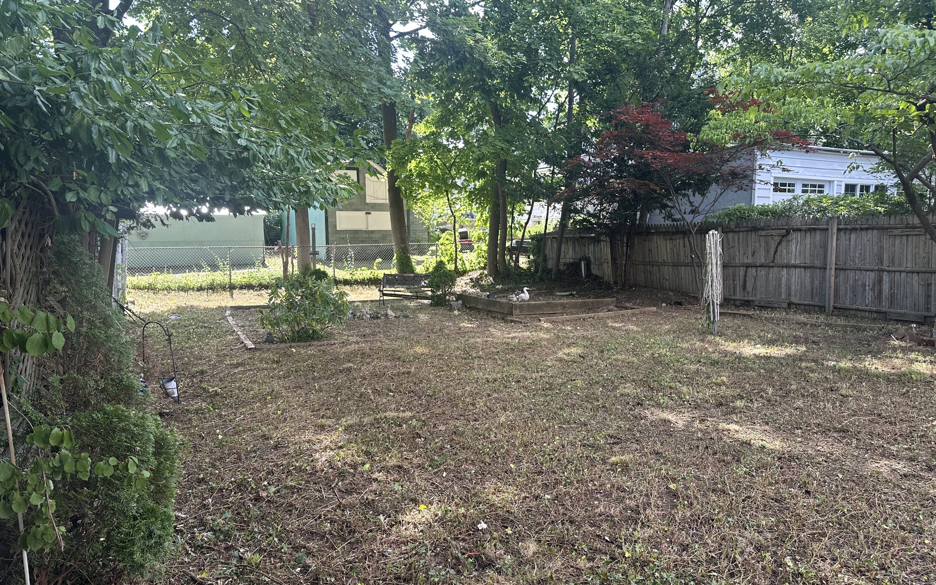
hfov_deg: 70.4
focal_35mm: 26
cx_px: 471
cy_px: 314
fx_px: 663
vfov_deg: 47.6
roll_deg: +0.3
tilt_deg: -7.1
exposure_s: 1/304
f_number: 1.78
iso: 80
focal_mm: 6.86
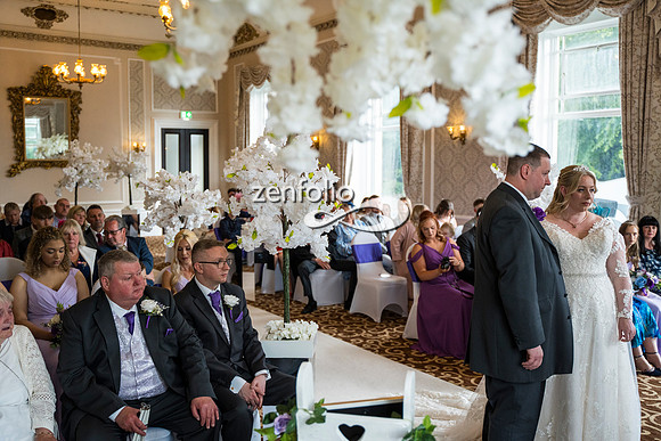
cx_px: 319
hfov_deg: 55.2
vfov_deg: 38.4
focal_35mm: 34
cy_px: 213
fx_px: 633
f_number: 2.8
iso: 1600
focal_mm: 33
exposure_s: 1/500
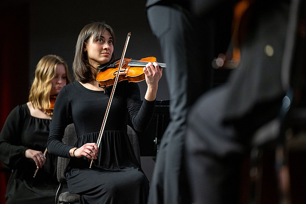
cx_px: 155
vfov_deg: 6.7
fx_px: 1733
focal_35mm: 204
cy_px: 101
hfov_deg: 10.1
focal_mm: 200
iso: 2500
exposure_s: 1/400
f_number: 2.8
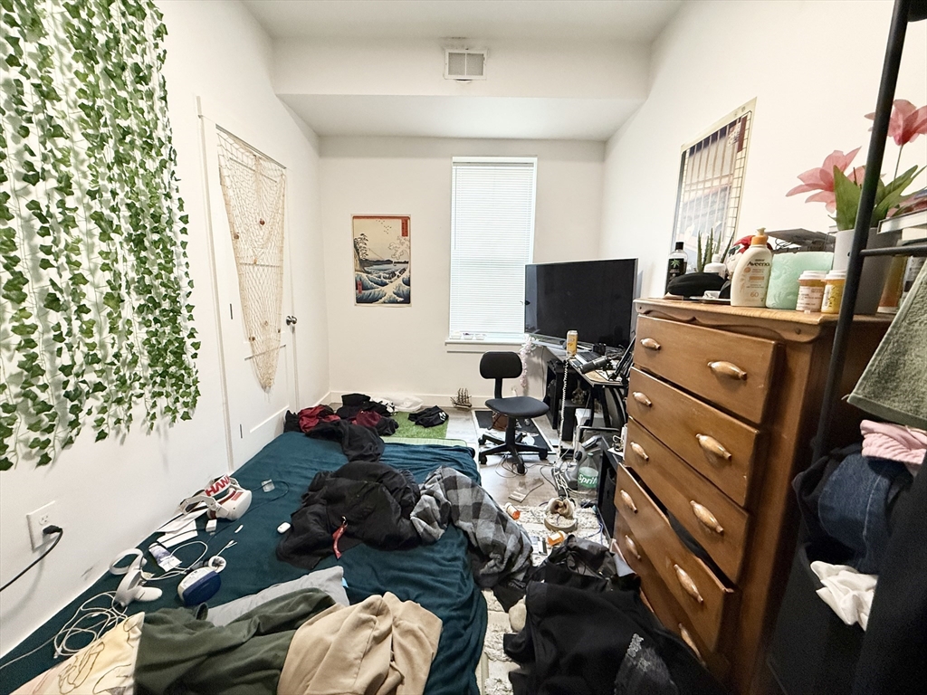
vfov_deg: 85.7
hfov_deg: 102.1
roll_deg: -1.3
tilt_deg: -9.8
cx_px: 464
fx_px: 375
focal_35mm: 14
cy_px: 348
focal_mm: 2.22
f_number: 2.2
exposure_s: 1/89
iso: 400
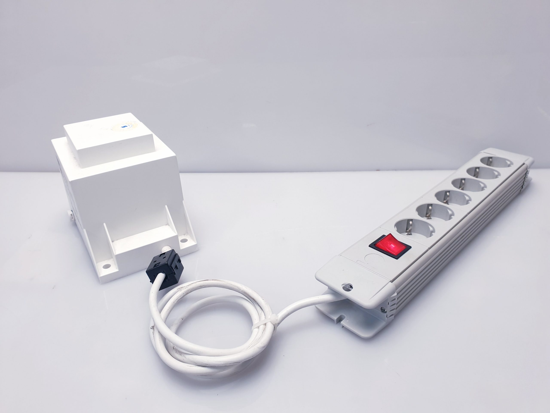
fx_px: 413
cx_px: 275
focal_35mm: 26
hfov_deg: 67.3
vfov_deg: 53.1
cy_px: 206
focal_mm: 4.3
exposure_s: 1/100
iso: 100
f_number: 2.4
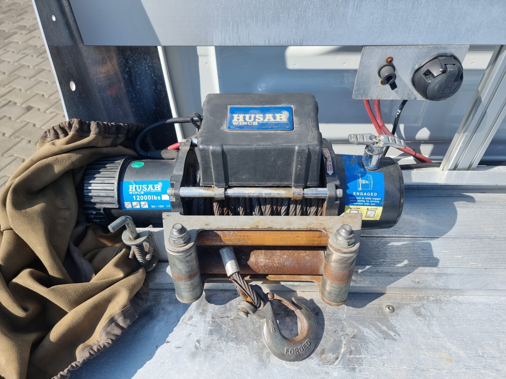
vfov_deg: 56.8
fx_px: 351
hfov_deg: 71.6
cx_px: 253
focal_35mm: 24
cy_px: 190
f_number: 1.8
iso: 50
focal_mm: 6.7
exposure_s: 1/742
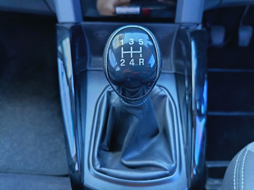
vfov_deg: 56.8
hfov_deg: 71.6
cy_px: 95
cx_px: 127
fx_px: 176
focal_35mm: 24
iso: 2498
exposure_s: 1/33.3
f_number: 1.75
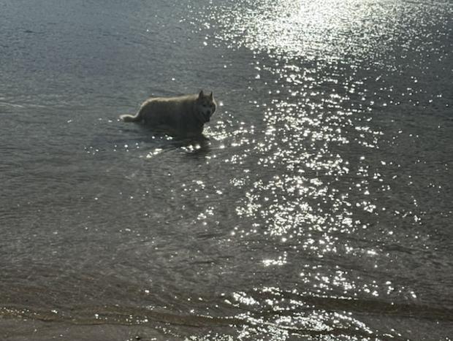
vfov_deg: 30.3
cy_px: 170
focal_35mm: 48
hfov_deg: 39.6
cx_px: 226
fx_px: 629
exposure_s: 1/20000
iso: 50
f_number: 1.78
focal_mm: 6.76
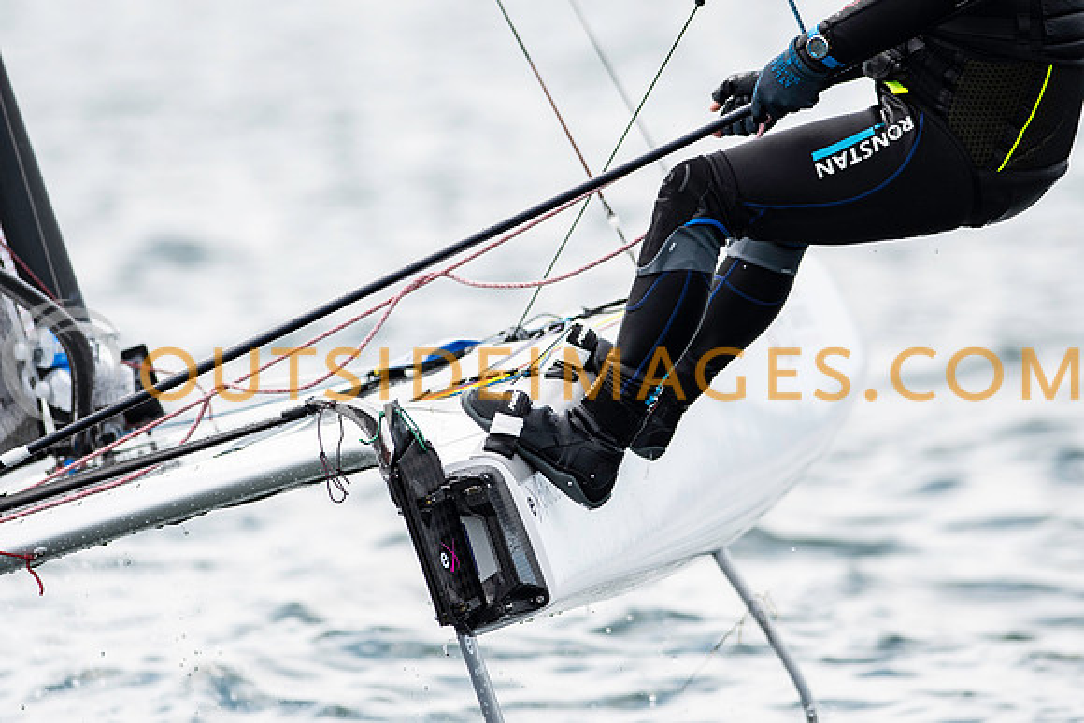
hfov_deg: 4.6
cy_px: 362
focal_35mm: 450
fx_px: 13553
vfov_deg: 3.1
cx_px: 542
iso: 400
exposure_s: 1/3200
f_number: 5
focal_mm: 300
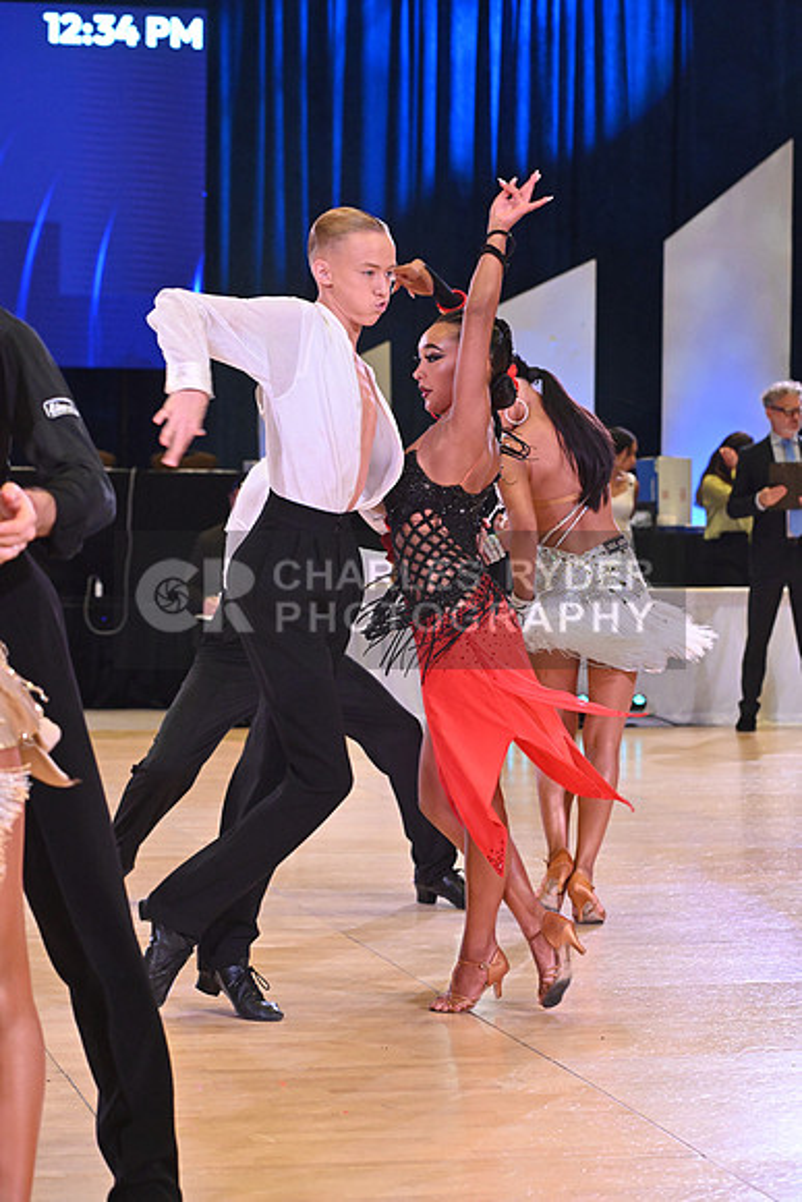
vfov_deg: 21.5
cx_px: 401
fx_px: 3172
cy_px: 601
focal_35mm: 95
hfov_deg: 14.4
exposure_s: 1/400
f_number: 6.3
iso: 4000
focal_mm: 95
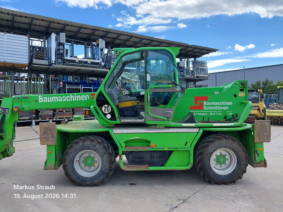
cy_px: 106
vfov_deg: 51.4
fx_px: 221
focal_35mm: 27
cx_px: 142
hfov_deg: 65.3
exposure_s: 1/367
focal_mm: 4
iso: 20
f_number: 1.8
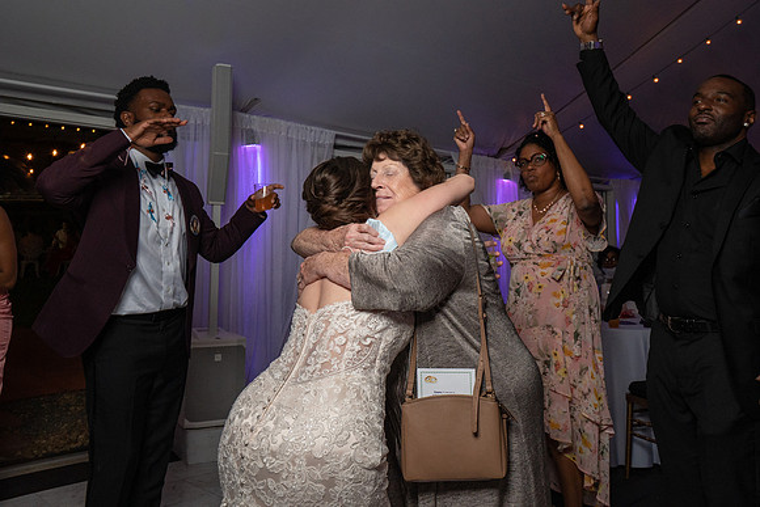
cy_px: 201
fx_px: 713
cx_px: 392
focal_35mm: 34
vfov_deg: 39.0
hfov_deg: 56.1
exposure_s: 1/200
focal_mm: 28
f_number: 5.6
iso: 2000
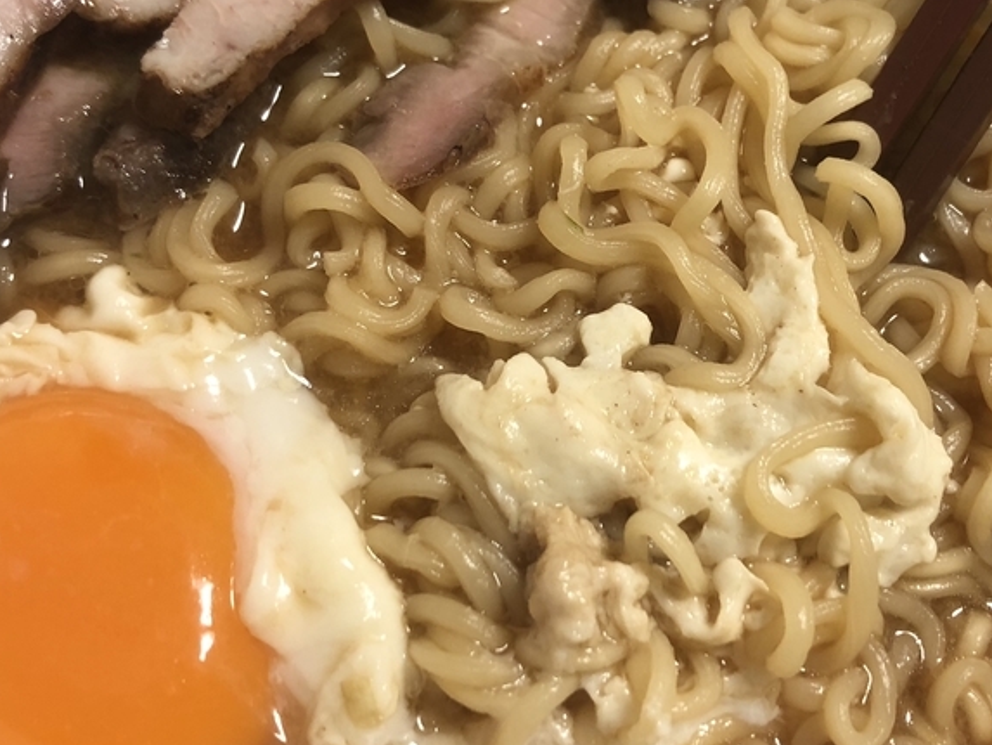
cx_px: 608
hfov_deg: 38.0
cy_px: 281
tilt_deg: -62.0
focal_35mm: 50
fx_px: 1433
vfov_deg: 29.0
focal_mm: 3.99
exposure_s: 1/20
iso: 40
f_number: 1.8
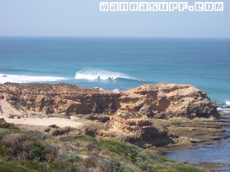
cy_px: 86
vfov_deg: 10.3
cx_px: 115
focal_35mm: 144
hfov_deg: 13.7
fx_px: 957
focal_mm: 22.4
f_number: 6.7
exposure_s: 1/350
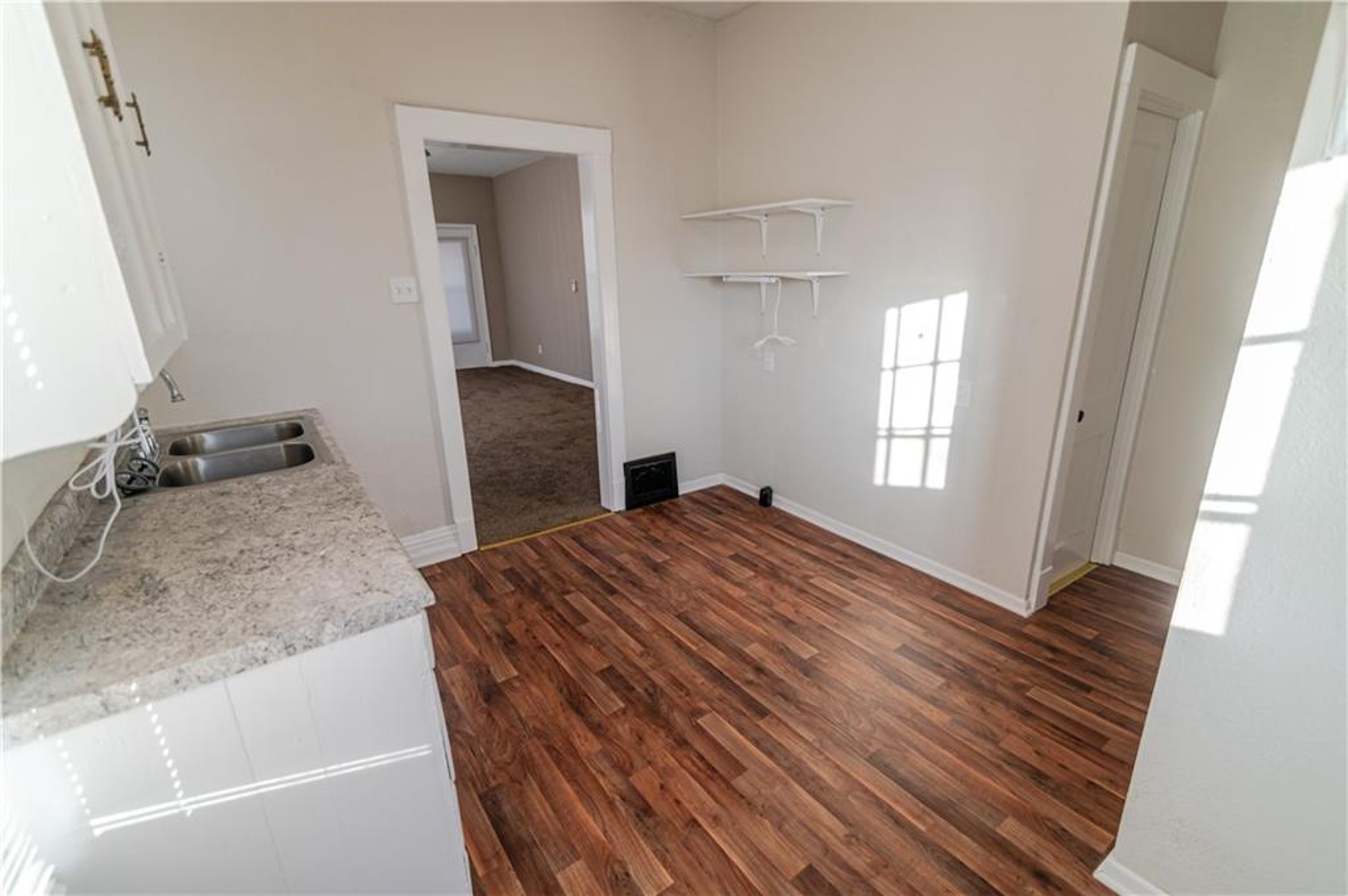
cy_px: 448
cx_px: 674
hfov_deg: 96.8
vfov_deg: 73.7
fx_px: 599
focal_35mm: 16
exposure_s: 1/400
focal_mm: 16
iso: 400
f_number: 2.8
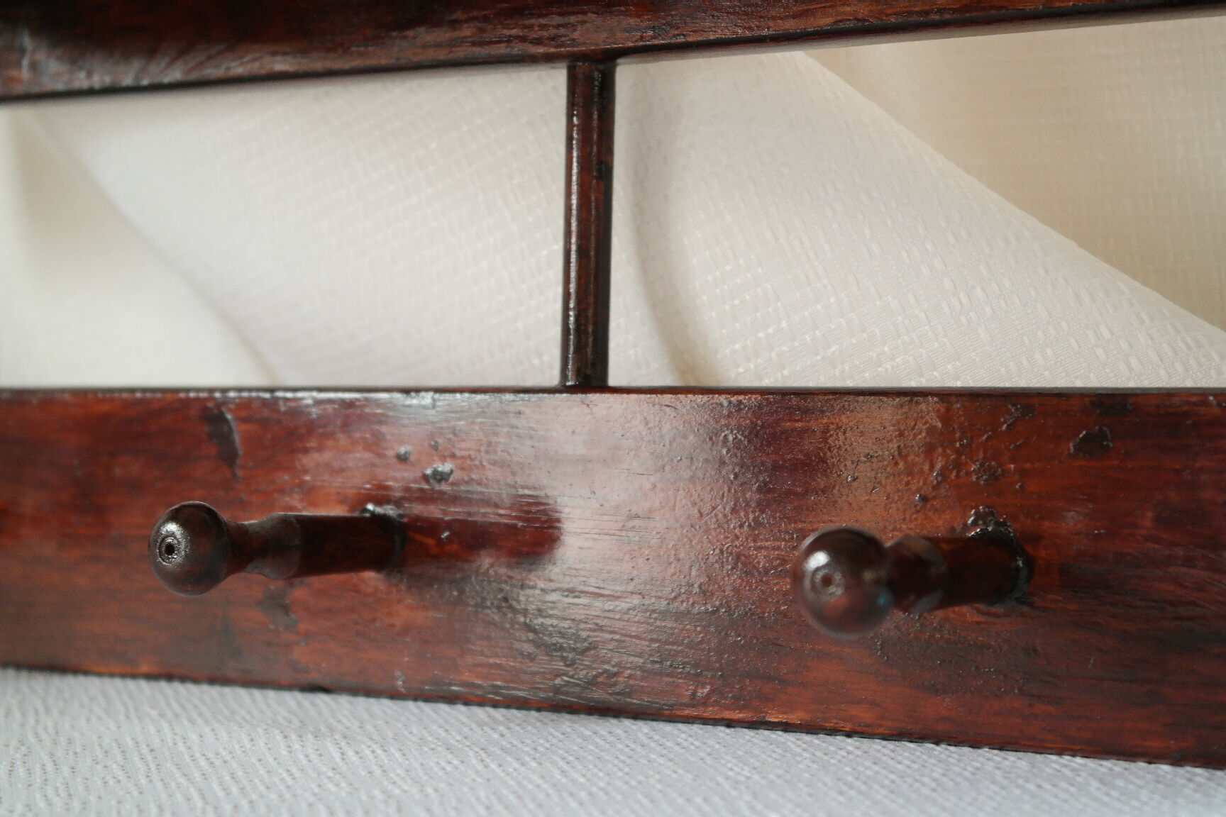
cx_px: 613
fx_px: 2622
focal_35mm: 77
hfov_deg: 26.3
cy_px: 408
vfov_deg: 17.7
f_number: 6.3
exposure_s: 1/25
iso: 800
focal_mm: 50
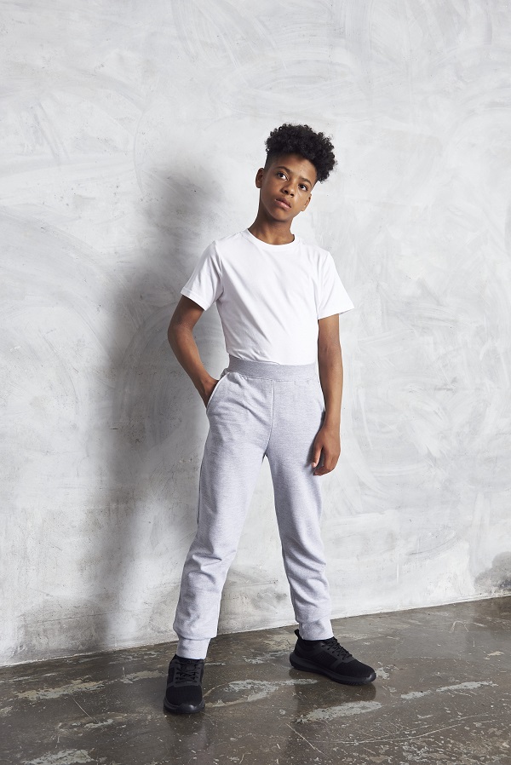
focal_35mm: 40
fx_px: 850
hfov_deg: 33.4
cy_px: 382
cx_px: 256
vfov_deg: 48.4
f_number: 10
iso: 250
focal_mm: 40
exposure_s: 1/160
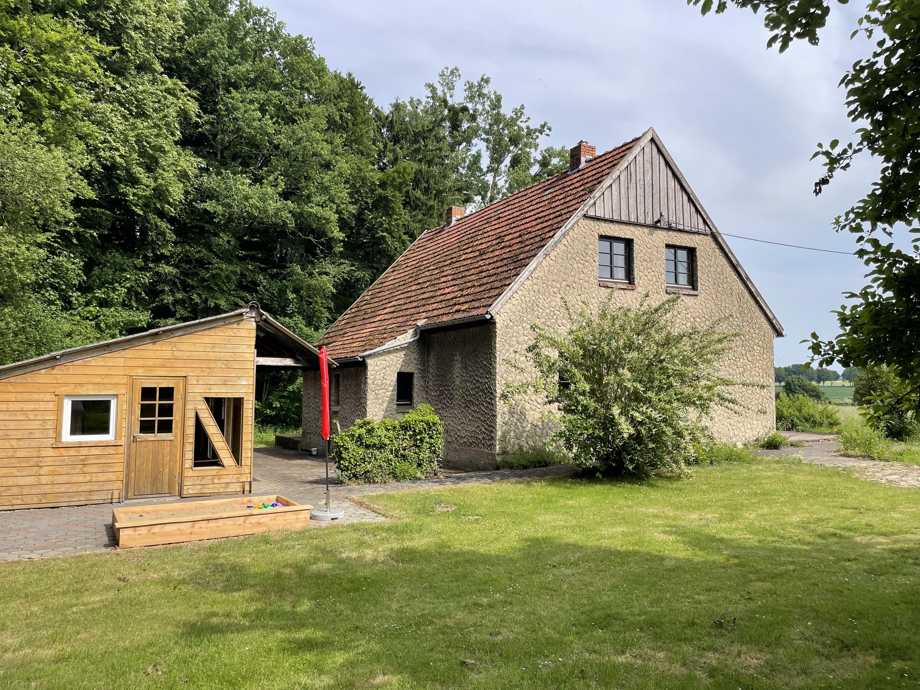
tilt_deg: +4.5
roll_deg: +0.8
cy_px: 345
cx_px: 460
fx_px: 691
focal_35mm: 26
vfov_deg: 53.1
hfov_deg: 67.3
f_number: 1.6
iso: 32
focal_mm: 4.2
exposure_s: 1/2132
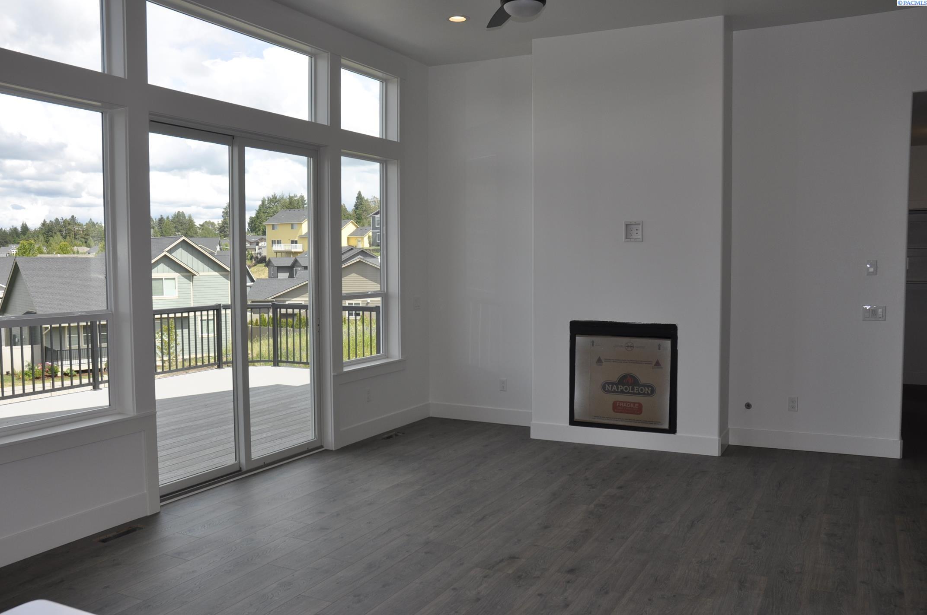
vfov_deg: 47.8
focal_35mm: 27
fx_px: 694
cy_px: 308
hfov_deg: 67.4
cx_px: 464
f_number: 7.1
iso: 200
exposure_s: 1/200
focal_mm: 18
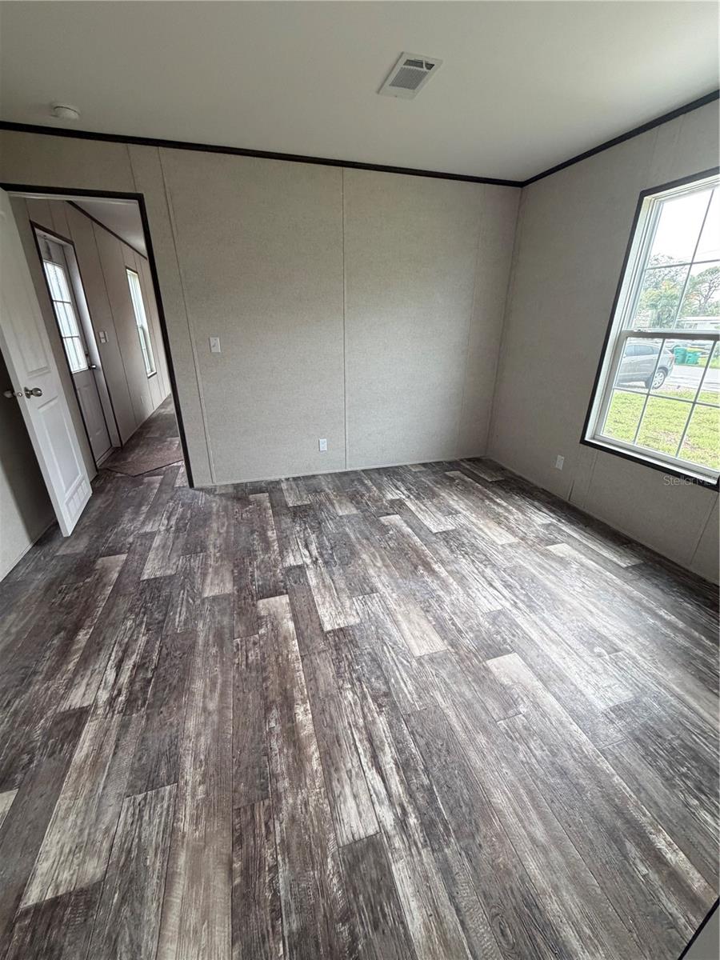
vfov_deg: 102.1
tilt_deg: -21.4
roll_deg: -0.8
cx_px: 360
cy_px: 480
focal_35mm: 14
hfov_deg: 85.7
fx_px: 388
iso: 320
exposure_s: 1/60
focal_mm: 2.22
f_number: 2.2
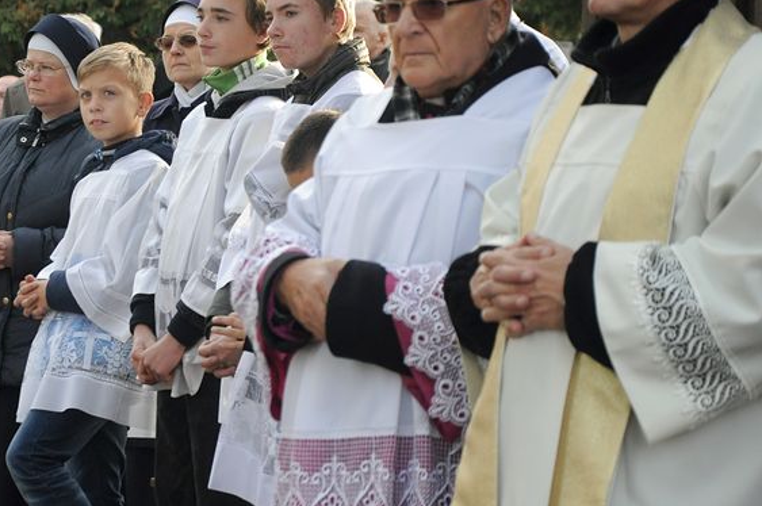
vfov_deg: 5.8
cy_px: 155
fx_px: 5027
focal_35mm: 238
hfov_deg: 8.7
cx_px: 322
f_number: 5.6
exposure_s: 1/320
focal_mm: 105
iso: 800
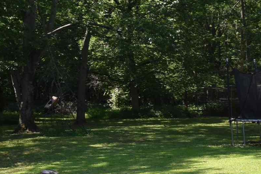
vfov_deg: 11.8
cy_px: 76
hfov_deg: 17.5
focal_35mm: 116
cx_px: 45
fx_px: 841
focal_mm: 20
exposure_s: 1/200
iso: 100
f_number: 7.1
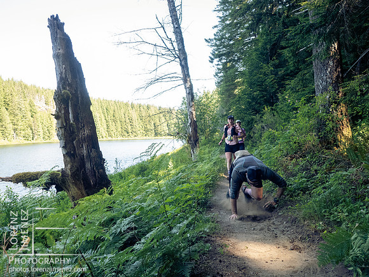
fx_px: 298
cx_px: 184
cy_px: 138
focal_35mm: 28
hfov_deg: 63.4
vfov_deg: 49.7
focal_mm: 14
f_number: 2.8
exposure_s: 1/1000
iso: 1600
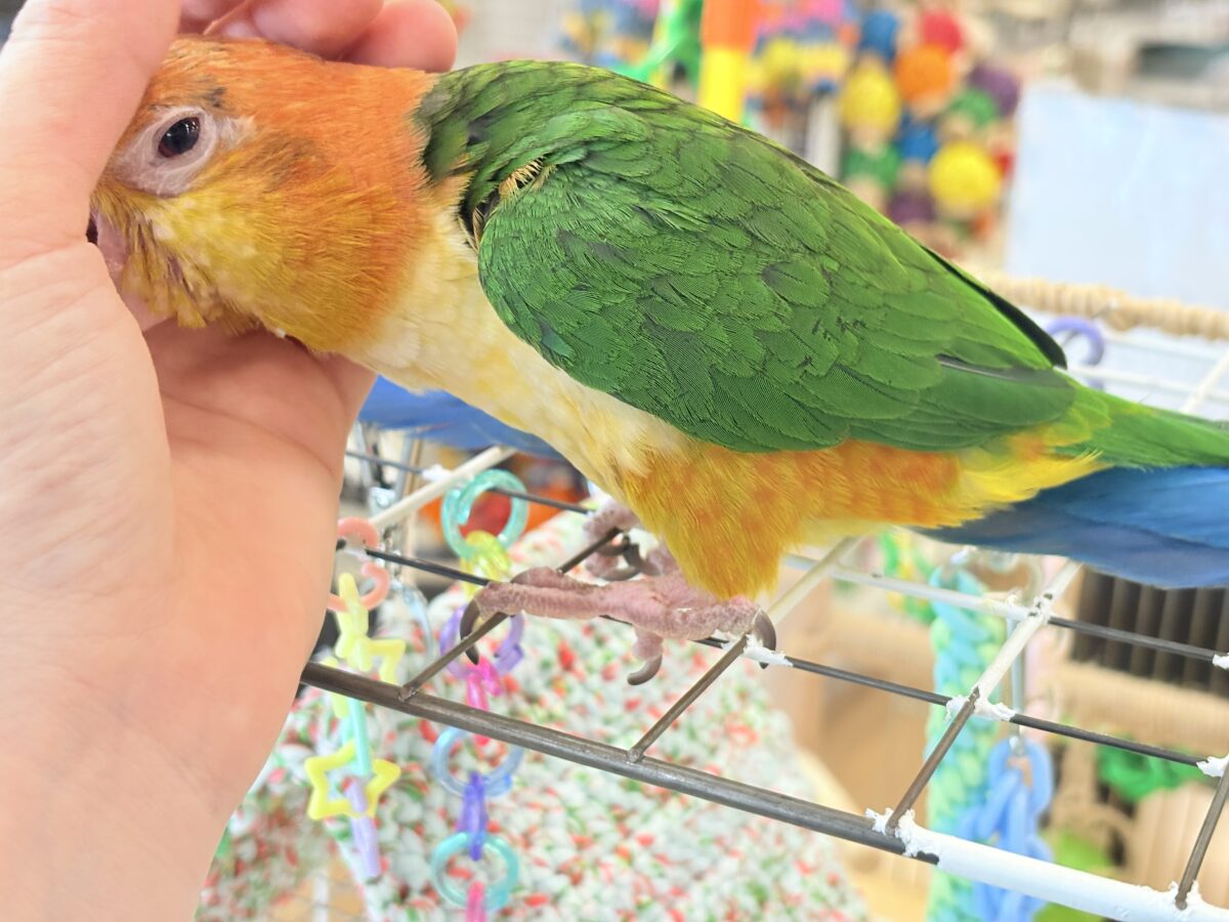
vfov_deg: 28.0
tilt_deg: -18.9
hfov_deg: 36.8
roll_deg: -2.2
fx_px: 1846
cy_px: 461
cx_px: 614
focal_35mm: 52
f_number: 1.6
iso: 100
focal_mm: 5.96
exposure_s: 1/100
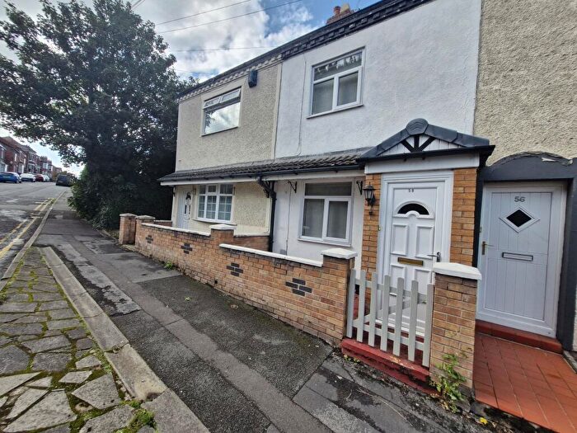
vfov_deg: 89.9
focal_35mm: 13
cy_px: 216
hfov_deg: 106.2
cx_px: 288
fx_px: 217
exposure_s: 1/846
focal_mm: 1.74
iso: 50
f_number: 2.2
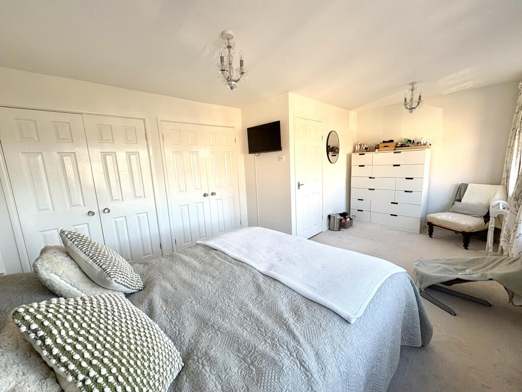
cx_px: 261
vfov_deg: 85.7
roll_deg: +3.2
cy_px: 196
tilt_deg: -8.8
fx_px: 211
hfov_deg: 102.1
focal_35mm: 14
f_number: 2.2
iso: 50
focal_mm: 2.22
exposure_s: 1/99
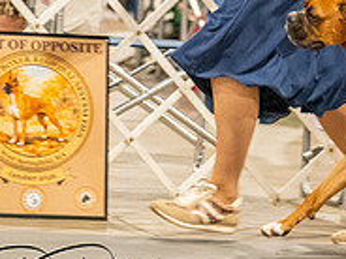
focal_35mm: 462
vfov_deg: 3.2
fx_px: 4618
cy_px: -73
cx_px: 514
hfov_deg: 4.3
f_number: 3.2
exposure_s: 1/250
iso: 6400
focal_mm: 131
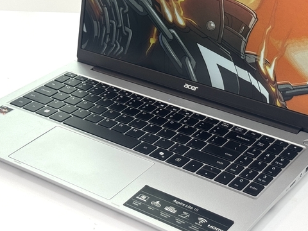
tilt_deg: -24.8
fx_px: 712
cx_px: 141
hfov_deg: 24.4
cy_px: 71
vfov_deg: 18.4
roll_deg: +0.8
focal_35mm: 80
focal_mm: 6.76
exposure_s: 1/100
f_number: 1.78
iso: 50
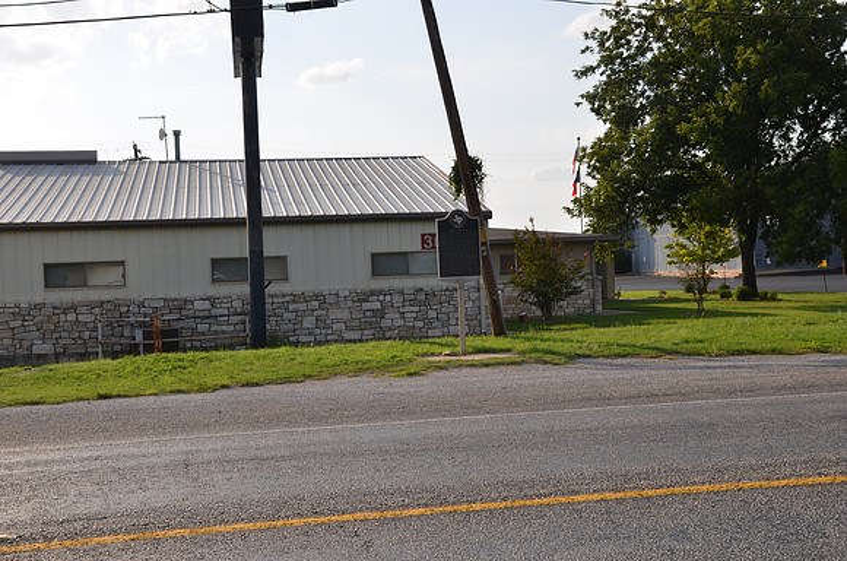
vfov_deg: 25.6
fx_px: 1232
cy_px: 280
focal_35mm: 52
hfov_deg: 37.9
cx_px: 424
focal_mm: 35
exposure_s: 1/250
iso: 100
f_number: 10
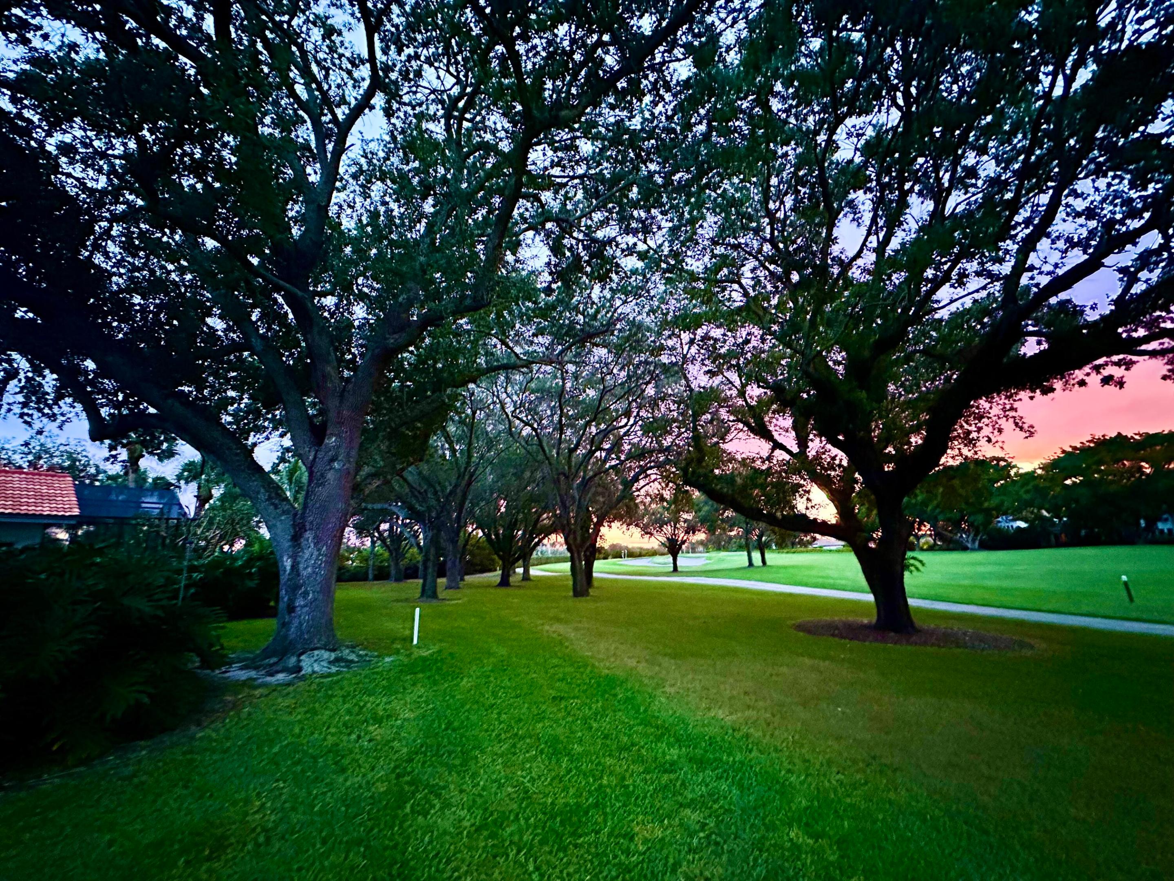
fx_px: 475
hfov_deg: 102.1
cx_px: 587
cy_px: 440
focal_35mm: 14
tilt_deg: +14.6
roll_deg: +2.4
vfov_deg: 85.7
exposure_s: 1/32
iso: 1600
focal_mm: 2.22
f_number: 2.2
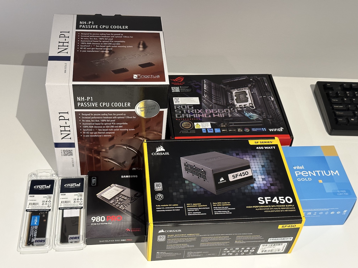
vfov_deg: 30.3
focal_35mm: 48
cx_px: 179
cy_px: 134
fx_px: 496
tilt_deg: -45.6
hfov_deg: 39.7
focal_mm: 6.86
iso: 250
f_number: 1.78
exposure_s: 1/33
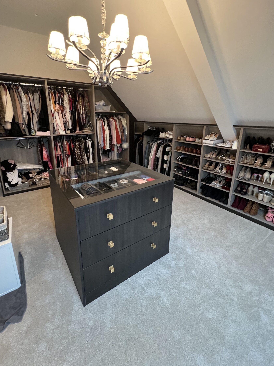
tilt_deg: -14.7
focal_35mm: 15
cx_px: 130
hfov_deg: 81.7
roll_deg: +1.4
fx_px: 158
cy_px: 163
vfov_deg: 97.8
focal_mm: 1.57
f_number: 1.8
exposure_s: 1/50
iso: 320
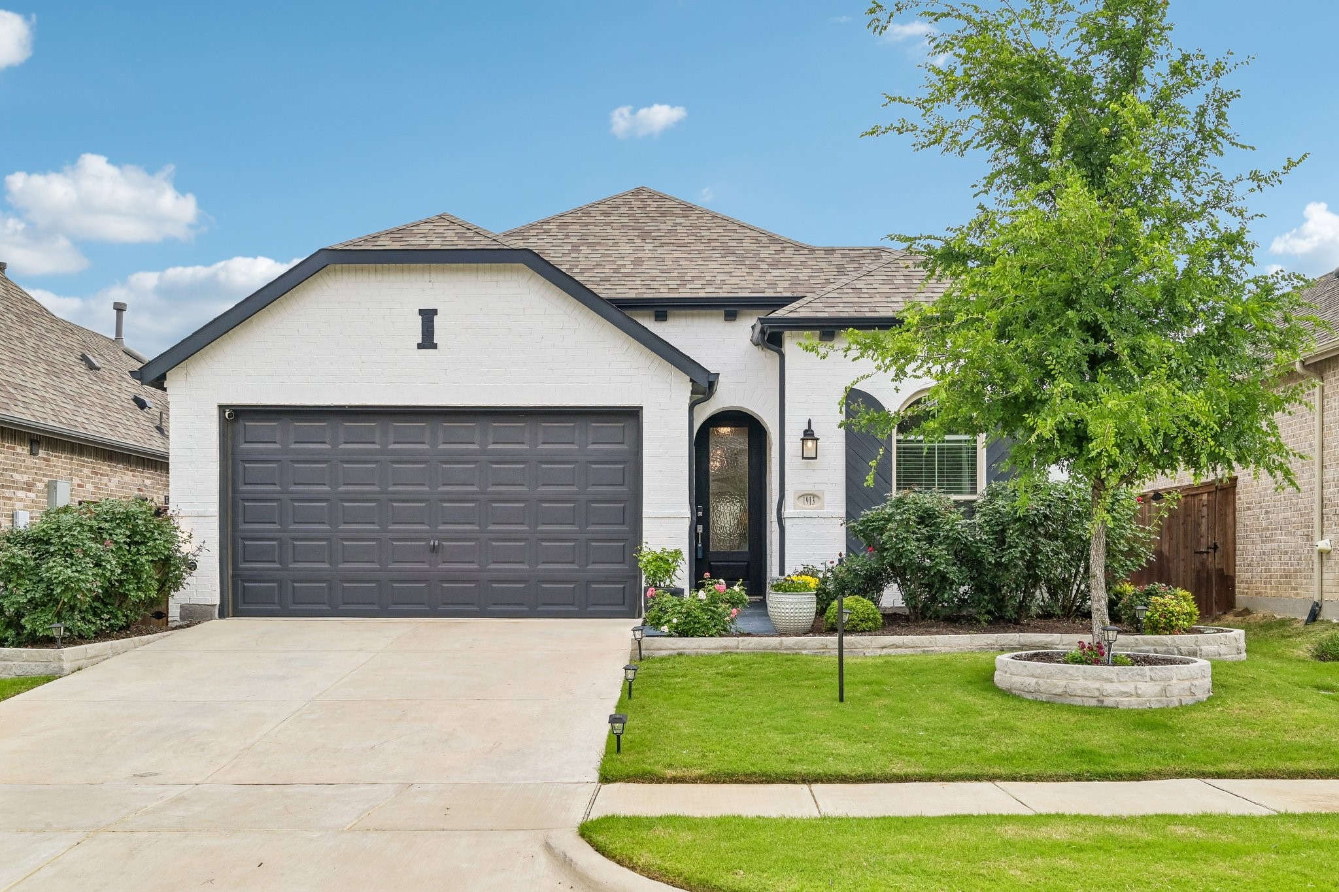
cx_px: 670
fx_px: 1116
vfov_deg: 43.6
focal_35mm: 30
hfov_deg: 61.9
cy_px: 446
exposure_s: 1/800
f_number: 8
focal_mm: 30
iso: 400
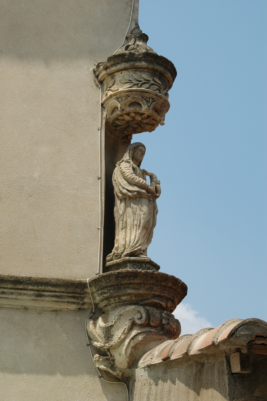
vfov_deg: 21.9
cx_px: 134
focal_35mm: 93
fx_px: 1036
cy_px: 200
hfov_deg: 14.7
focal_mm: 62
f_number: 10
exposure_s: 1/400
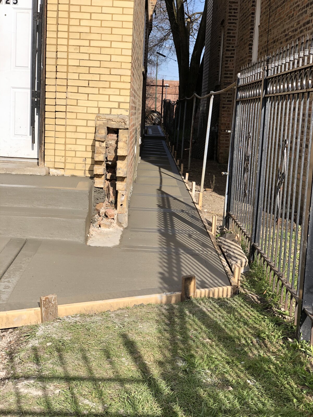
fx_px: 627
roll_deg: -1.8
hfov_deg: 28.0
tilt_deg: -7.5
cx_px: 156
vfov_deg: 36.8
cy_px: 208
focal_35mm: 52
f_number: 2.4
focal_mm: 6
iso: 16
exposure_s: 1/450
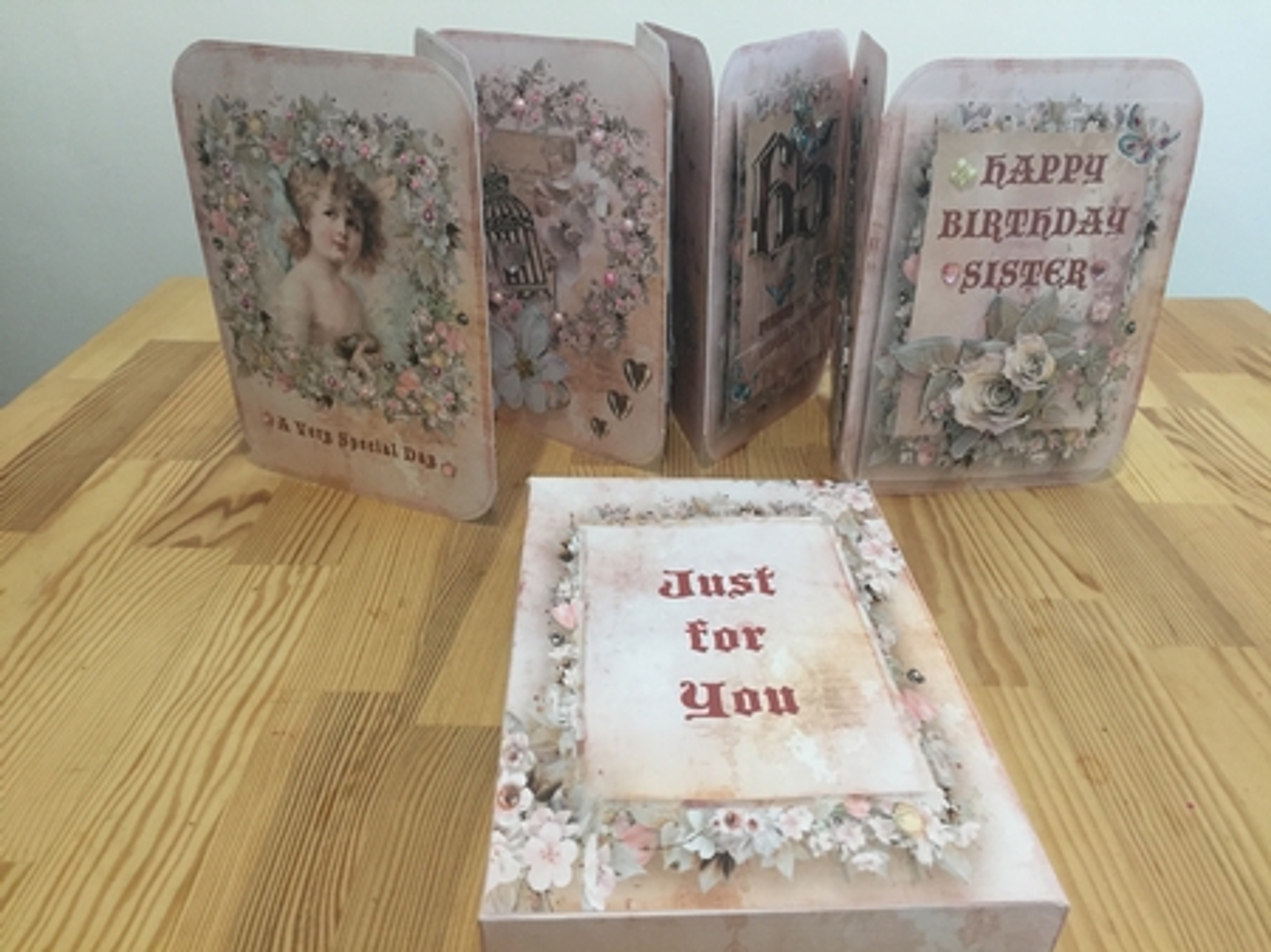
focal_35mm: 29
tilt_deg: -27.5
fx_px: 1064
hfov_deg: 61.7
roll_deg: -1.2
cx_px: 636
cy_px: 476
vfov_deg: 48.2
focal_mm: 4.15
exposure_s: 1/33
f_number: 2.2
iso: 160
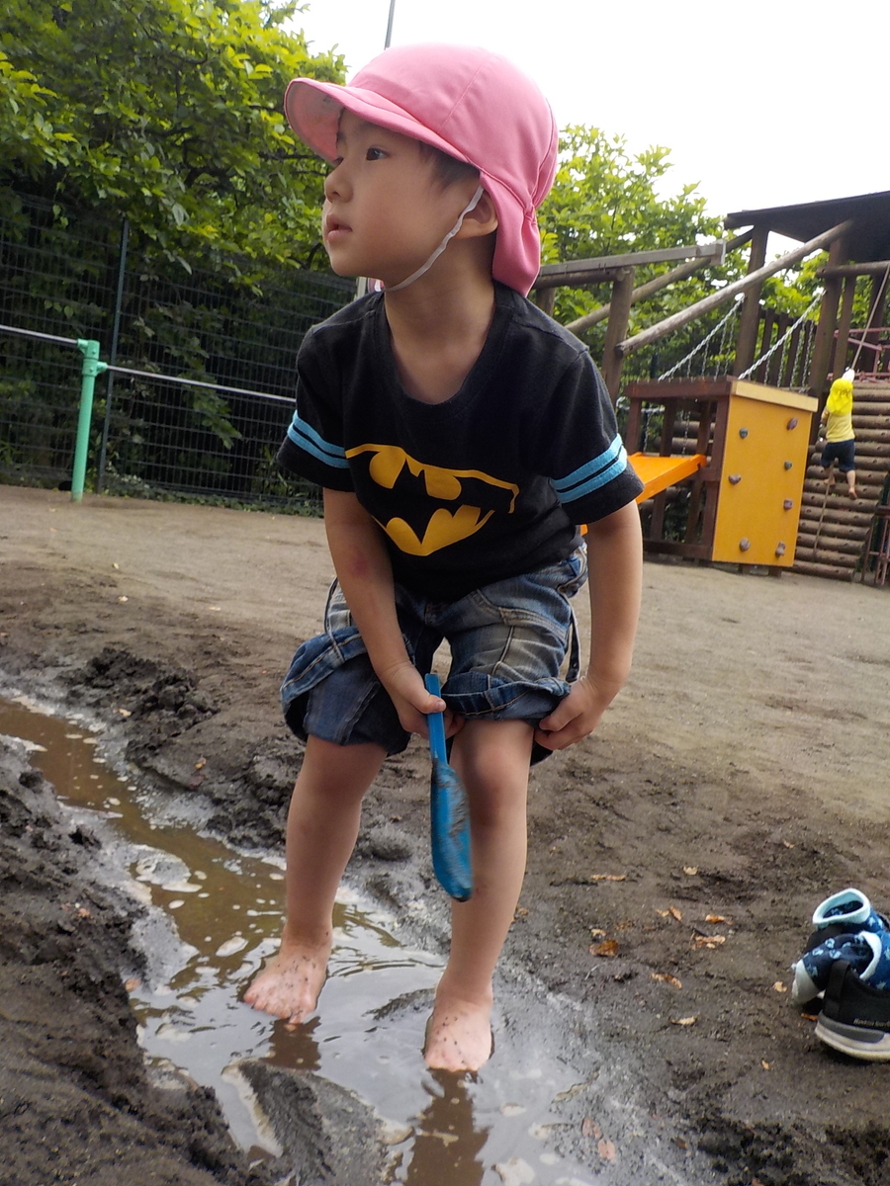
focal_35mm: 30
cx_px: 445
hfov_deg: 46.8
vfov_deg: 60.0
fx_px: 1028
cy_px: 593
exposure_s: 1/80
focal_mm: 4.1
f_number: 3.3
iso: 125
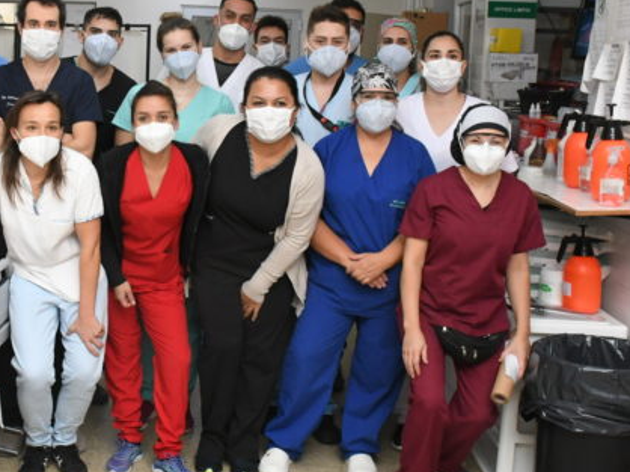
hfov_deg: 35.3
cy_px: 187
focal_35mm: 53
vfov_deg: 27.4
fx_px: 964
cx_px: 152
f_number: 8
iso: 3200
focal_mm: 20
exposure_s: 1/200
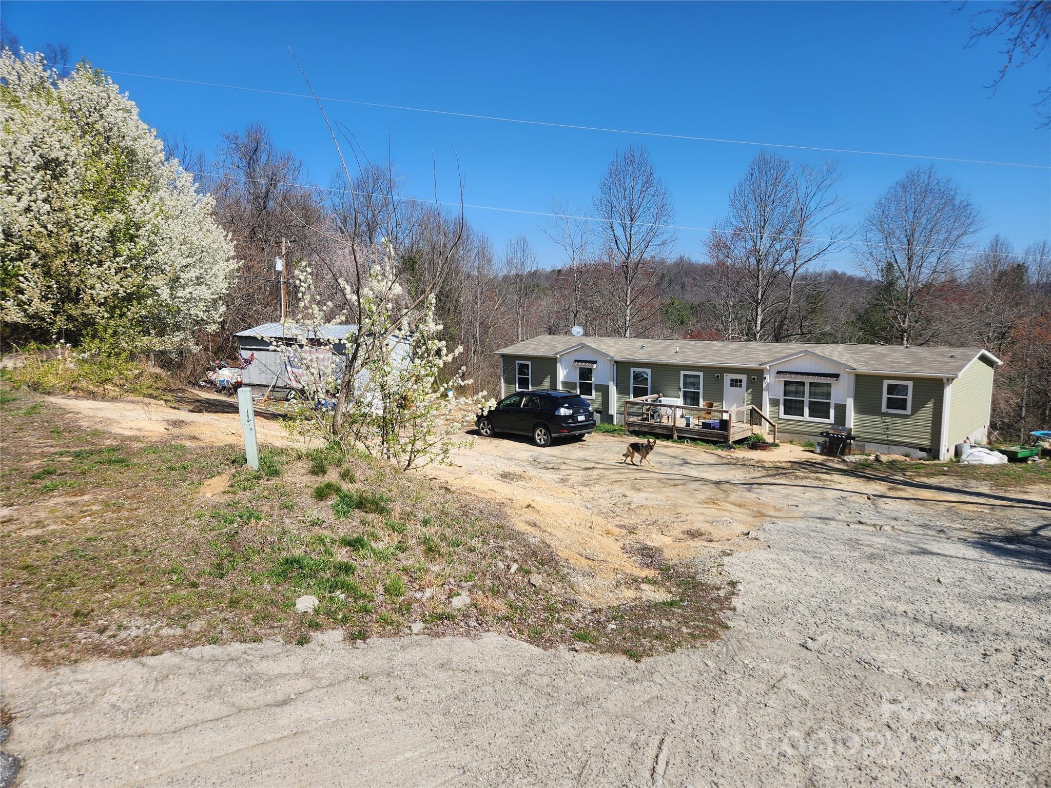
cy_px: 394
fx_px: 698
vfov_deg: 58.9
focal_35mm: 23
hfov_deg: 73.9
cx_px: 526
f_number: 1.8
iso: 20
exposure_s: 1/1746
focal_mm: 5.4
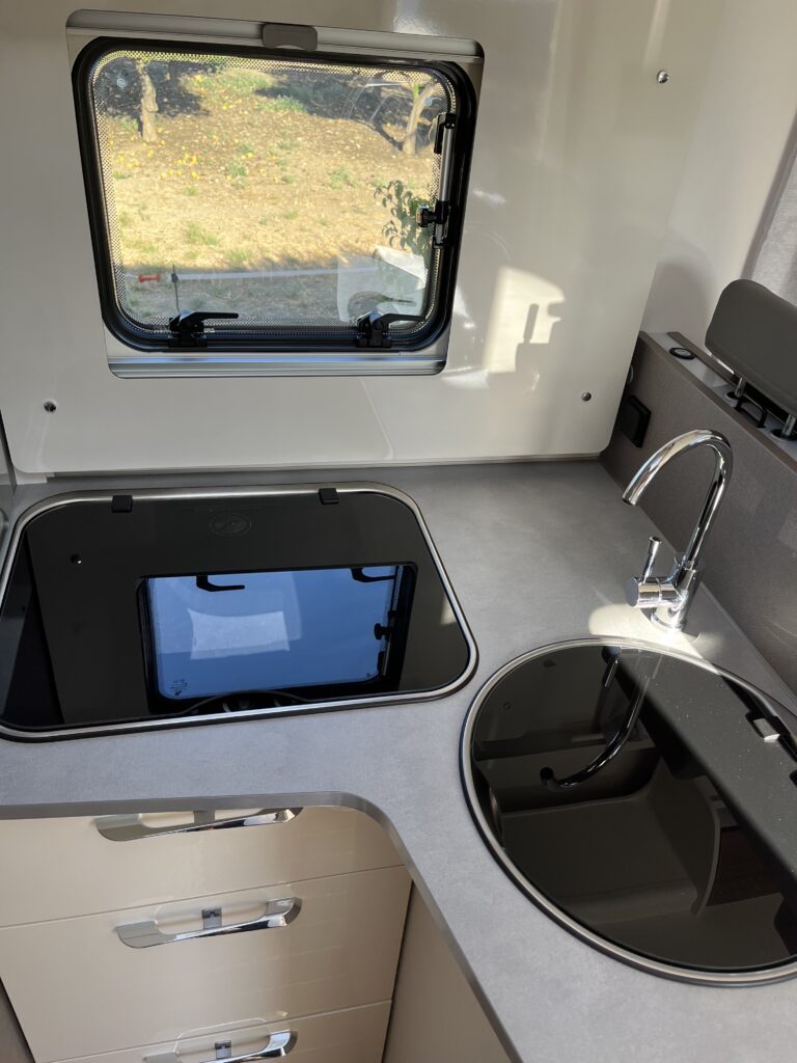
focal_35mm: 26
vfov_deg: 67.3
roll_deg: -1.5
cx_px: 398
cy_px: 532
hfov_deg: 53.1
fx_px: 798
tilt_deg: -38.1
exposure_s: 1/208
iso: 40
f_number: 1.6
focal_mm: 5.1
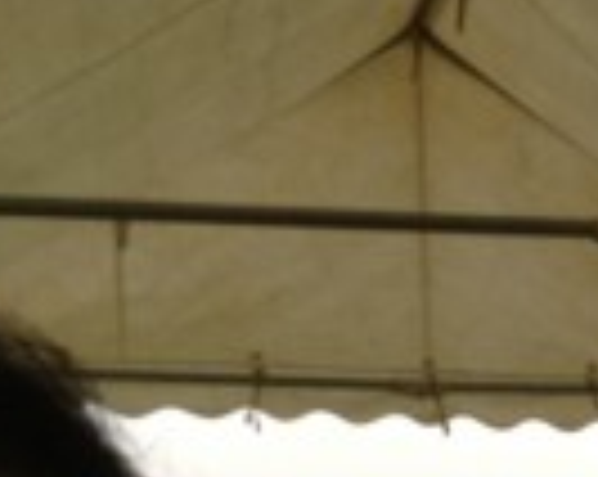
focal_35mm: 109
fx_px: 1926
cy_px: 734
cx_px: 733
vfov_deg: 13.3
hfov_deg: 16.8
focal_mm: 3.3
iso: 40
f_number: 2.4
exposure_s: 1/50
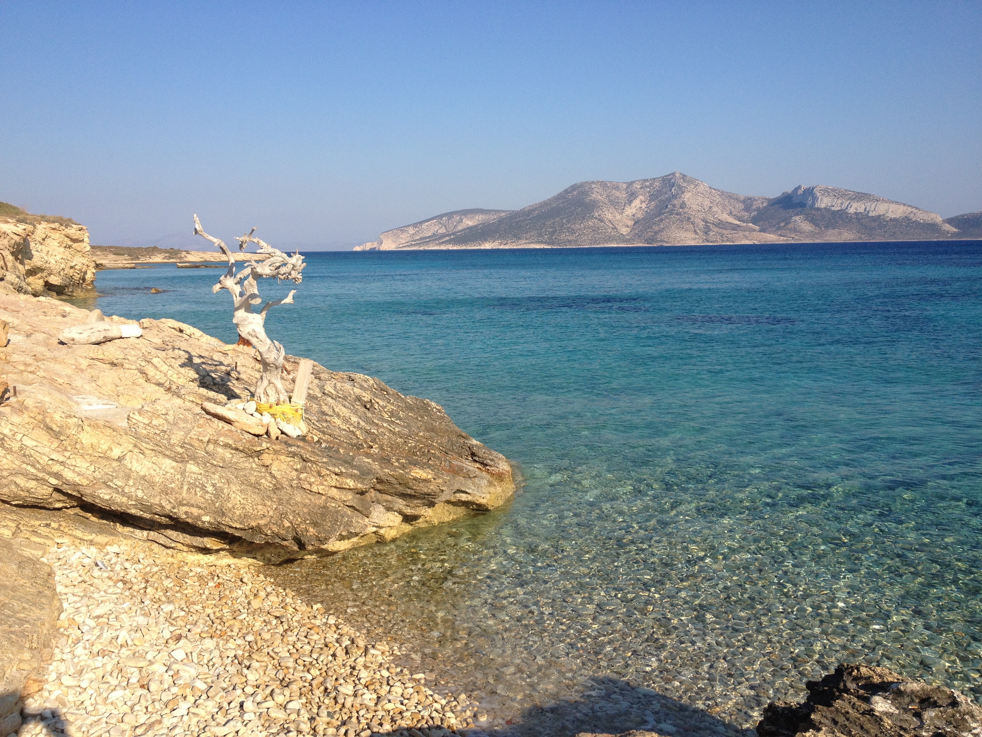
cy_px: 368
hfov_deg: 52.6
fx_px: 993
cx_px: 491
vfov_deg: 40.7
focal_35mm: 35
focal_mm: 4.28
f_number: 2.4
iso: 50
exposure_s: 1/1842
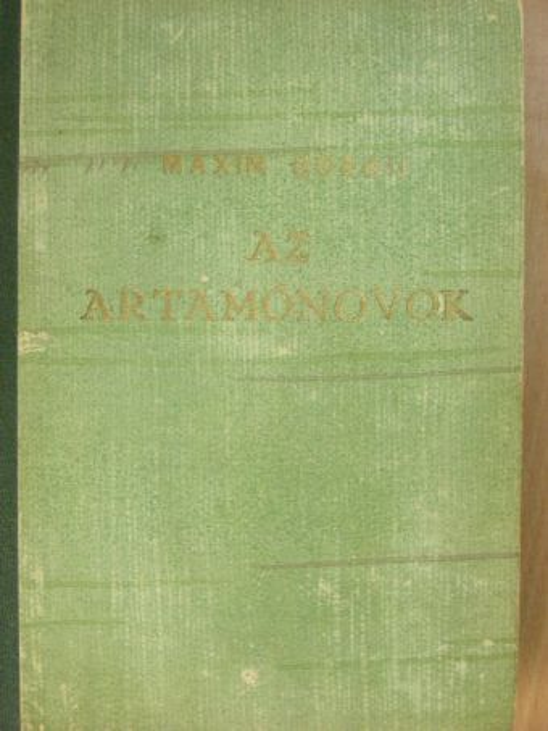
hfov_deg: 21.0
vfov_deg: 27.8
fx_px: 1477
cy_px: 366
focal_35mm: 70
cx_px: 274
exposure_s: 1/23.4
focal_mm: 11.7
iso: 200
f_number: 3.5
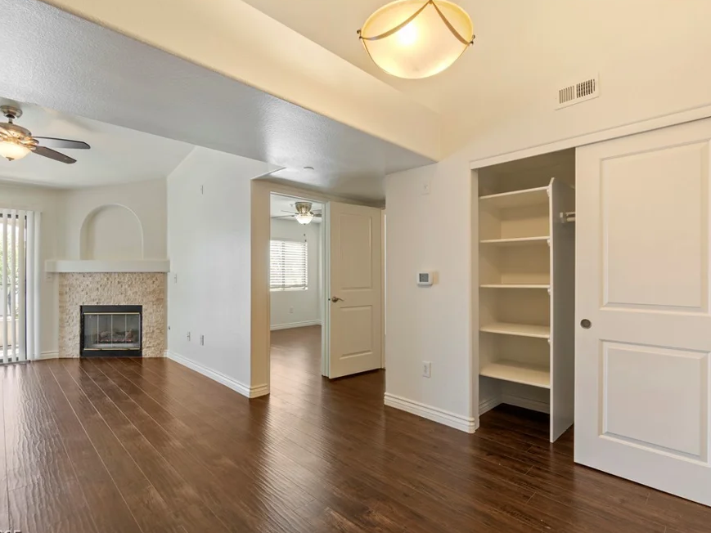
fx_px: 349
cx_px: 367
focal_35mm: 17
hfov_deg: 91.0
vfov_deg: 74.7
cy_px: 273
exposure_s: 1/1.25
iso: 100
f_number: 9
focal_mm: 10
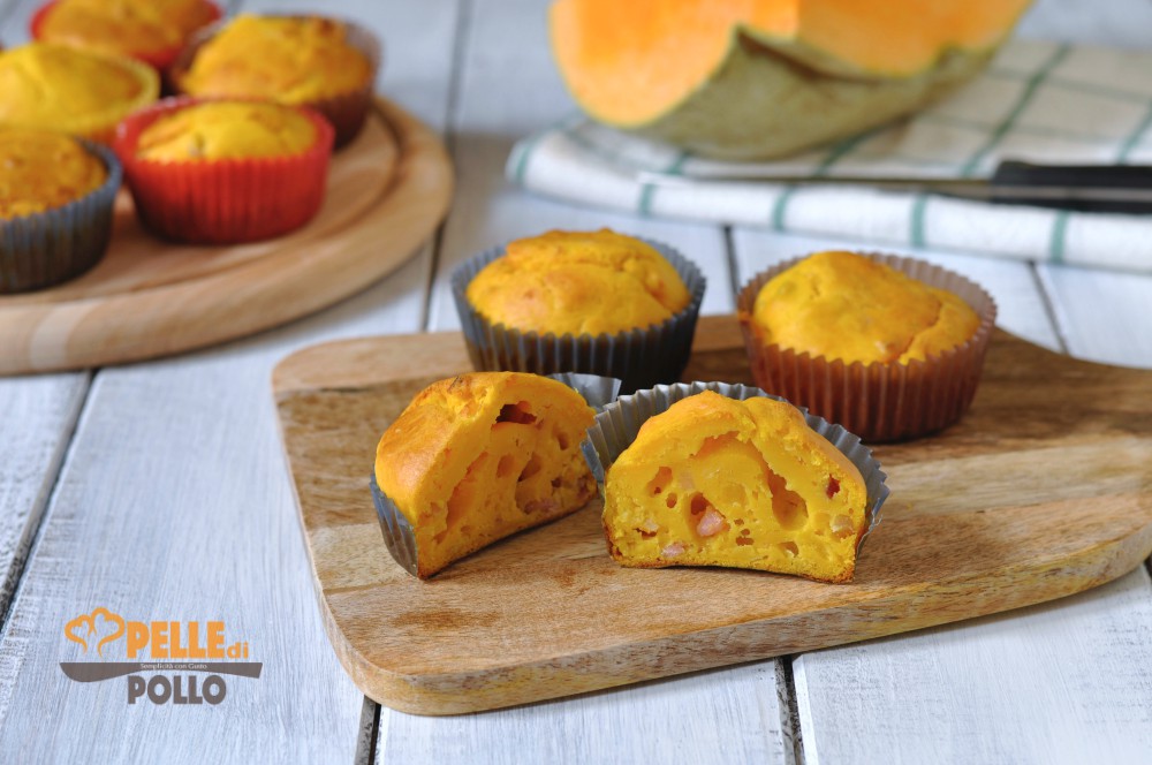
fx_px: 2397
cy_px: 382
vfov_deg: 18.1
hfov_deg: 27.0
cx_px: 576
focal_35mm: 75
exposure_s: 1/8
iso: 100
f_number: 5
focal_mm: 50
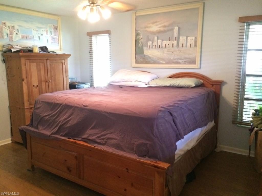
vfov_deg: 46.8
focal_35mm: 30
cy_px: 98
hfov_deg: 60.0
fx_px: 227
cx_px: 131
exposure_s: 1/15
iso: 500
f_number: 2.2
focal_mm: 4.12
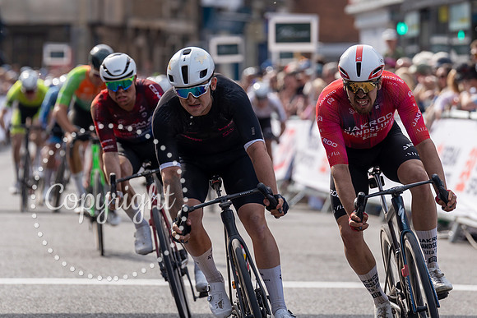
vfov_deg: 4.4
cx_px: 303
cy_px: 60
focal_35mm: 310
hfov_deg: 6.6
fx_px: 4108
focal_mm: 191
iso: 160
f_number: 4
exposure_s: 1/1000
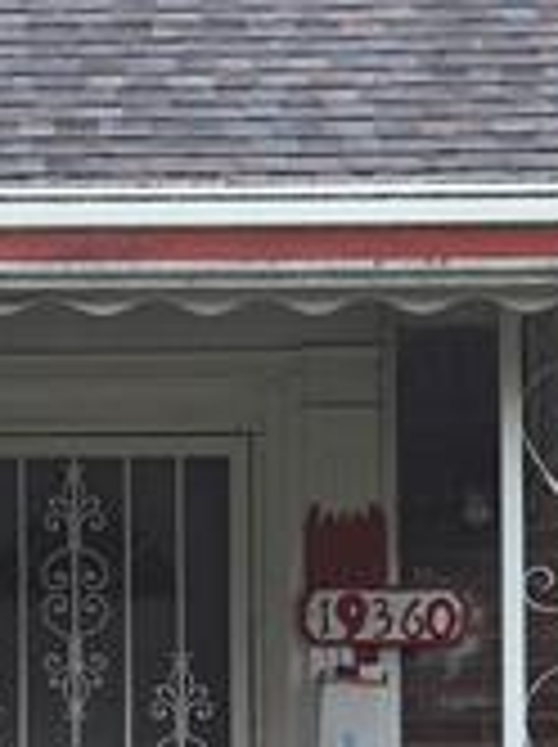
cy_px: 999
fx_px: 3060
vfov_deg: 13.4
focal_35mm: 142
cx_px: 122
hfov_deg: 10.4
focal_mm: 5.4
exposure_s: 1/989
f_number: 1.8
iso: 80
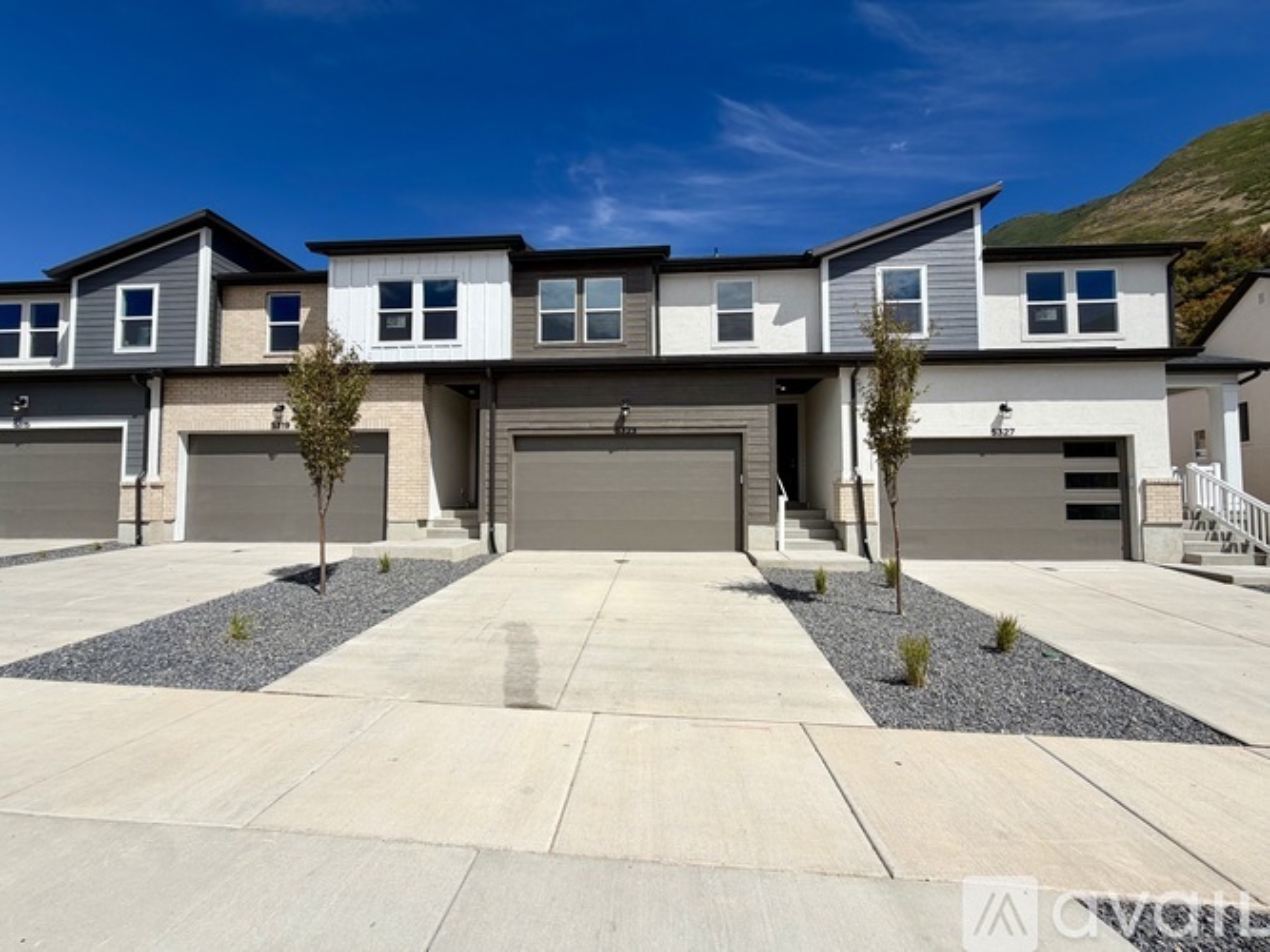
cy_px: 476
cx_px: 635
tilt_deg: +1.9
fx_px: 514
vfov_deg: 85.7
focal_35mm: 14
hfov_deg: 102.1
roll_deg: +0.0
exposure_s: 1/1259
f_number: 2.2
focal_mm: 2.22
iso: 20
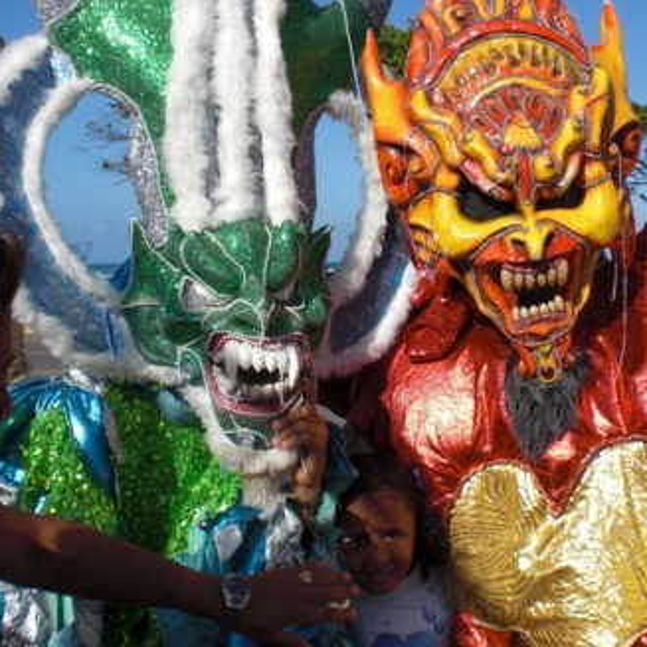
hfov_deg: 36.6
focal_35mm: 46
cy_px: 330
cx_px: 410
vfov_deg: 36.8
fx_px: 973
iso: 64
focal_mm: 6.3
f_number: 5.6
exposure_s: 1/500
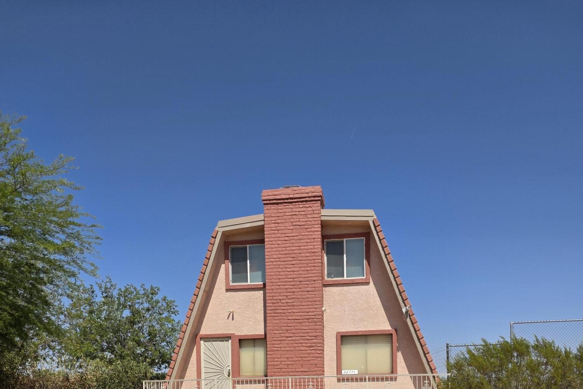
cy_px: 377
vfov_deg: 37.3
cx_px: 291
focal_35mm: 32
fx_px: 518
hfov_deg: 58.7
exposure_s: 1/7944
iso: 64
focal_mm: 6.25
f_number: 1.7
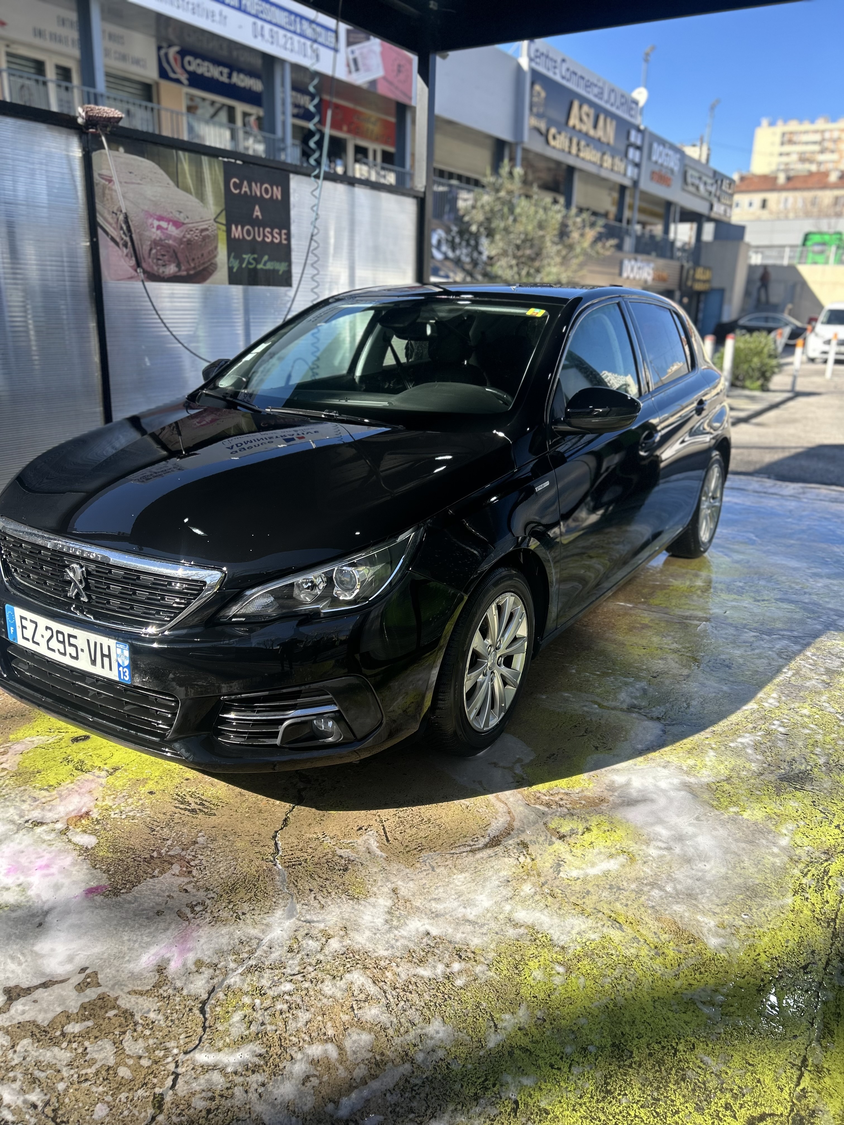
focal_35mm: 26
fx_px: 845
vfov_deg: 67.3
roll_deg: -1.4
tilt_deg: -16.3
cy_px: 562
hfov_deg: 53.1
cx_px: 422
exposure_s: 1/1280
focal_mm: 5.7
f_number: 1.5
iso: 50
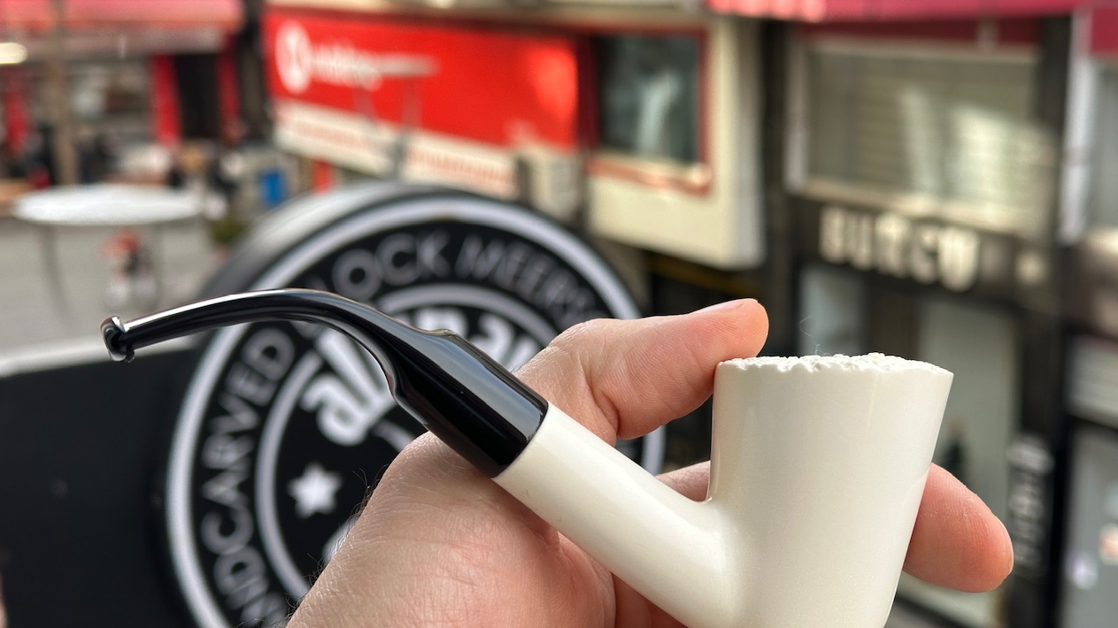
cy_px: 400
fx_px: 1571
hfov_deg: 39.2
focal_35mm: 53
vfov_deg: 22.6
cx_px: 565
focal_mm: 6.86
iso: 64
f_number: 1.78
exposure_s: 1/484
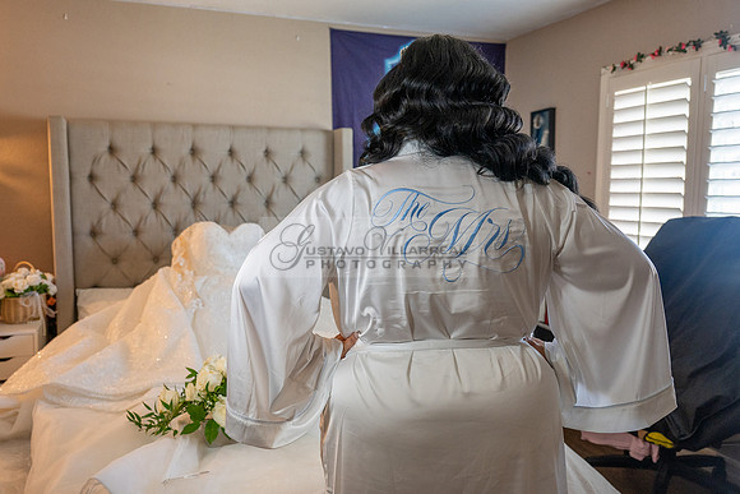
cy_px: 251
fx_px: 591
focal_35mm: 29
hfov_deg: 64.0
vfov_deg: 45.3
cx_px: 345
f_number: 3.2
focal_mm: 24
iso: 800
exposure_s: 1/200
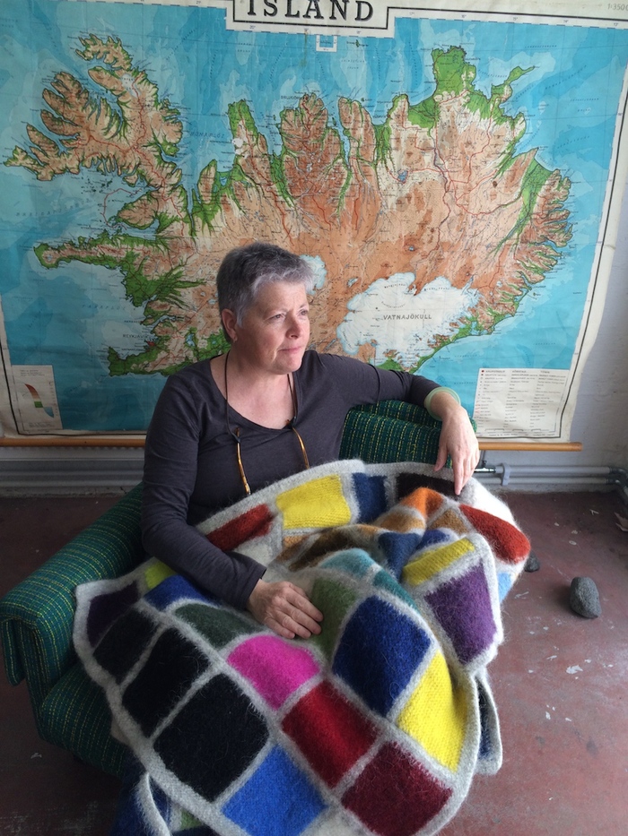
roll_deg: -2.5
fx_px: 701
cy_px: 418
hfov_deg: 48.2
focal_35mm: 29
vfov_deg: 61.7
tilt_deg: -28.8
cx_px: 314
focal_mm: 4.15
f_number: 2.2
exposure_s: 1/120
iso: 50
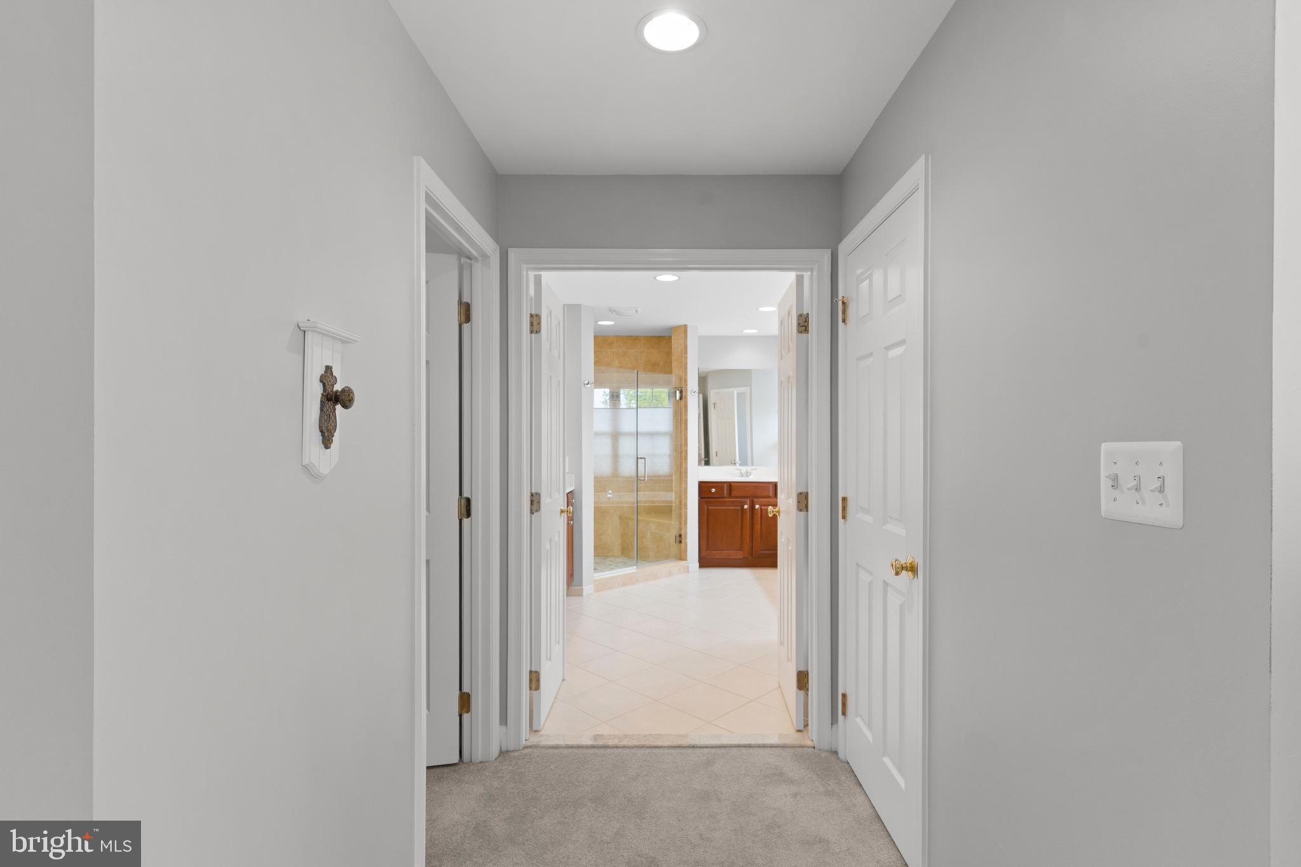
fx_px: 614
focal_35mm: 17
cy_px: 434
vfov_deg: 70.4
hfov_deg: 93.3
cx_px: 650
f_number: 8
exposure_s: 1/13
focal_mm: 17
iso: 800
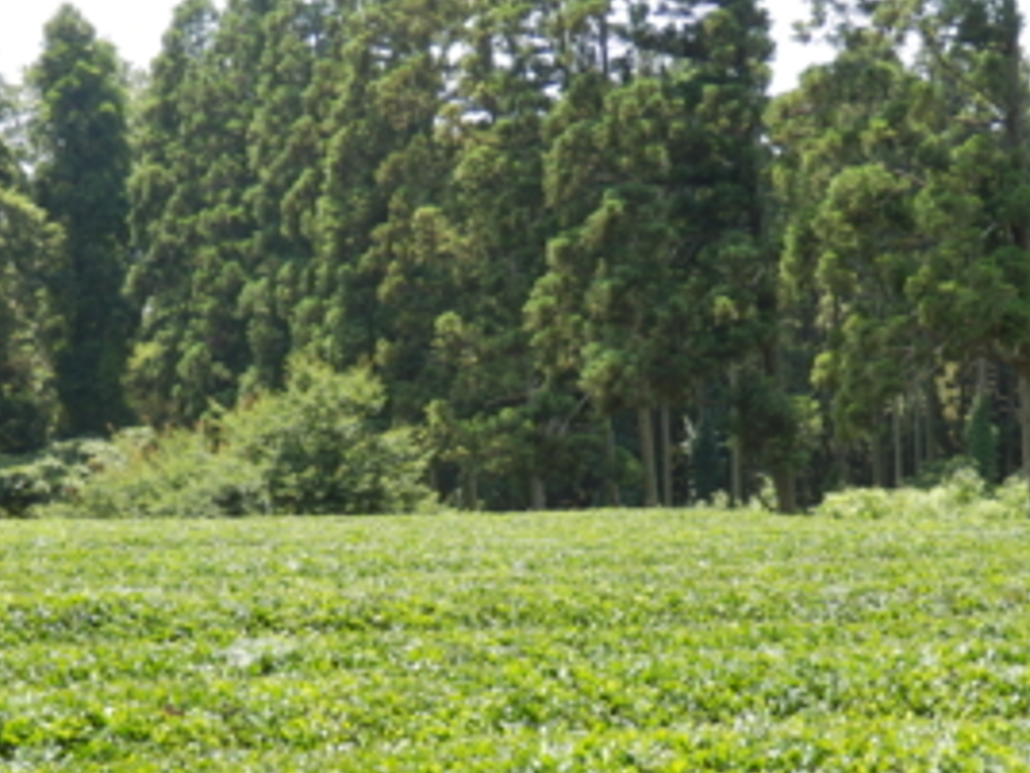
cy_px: 573
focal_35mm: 73
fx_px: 2172
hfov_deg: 26.7
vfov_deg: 20.0
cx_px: 480
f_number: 4
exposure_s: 1/160
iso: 80
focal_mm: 8.9
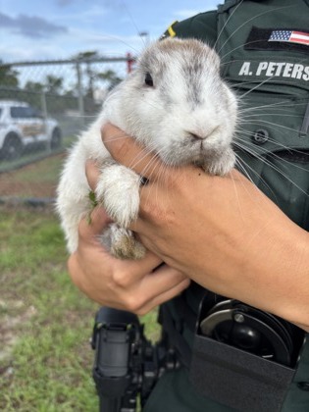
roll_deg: +1.7
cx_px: 154
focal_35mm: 26
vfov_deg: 67.3
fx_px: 309
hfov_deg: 53.1
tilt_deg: -15.2
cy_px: 206
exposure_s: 1/1190
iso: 50
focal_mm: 5.96
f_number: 1.6
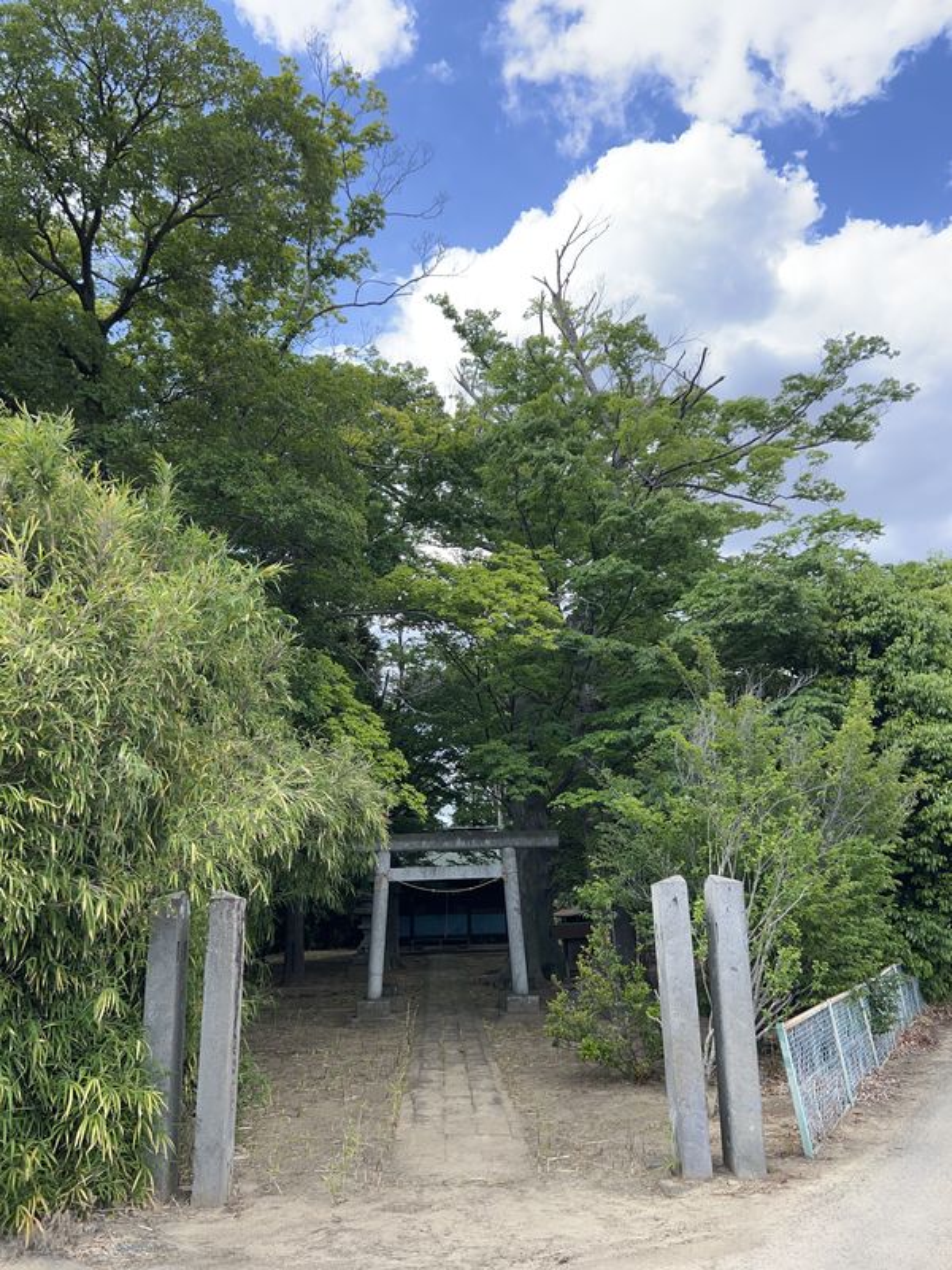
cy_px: 635
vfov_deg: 67.3
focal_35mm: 26
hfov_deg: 53.1
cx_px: 476
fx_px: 953
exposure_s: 1/1048
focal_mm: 5.7
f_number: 1.5
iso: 50
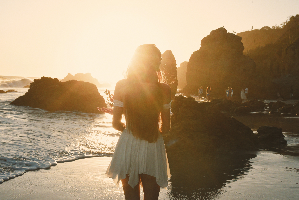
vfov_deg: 27.0
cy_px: 100
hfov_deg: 39.6
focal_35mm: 50
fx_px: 415
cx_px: 150
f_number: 16
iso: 2500
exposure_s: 1/1250
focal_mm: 50
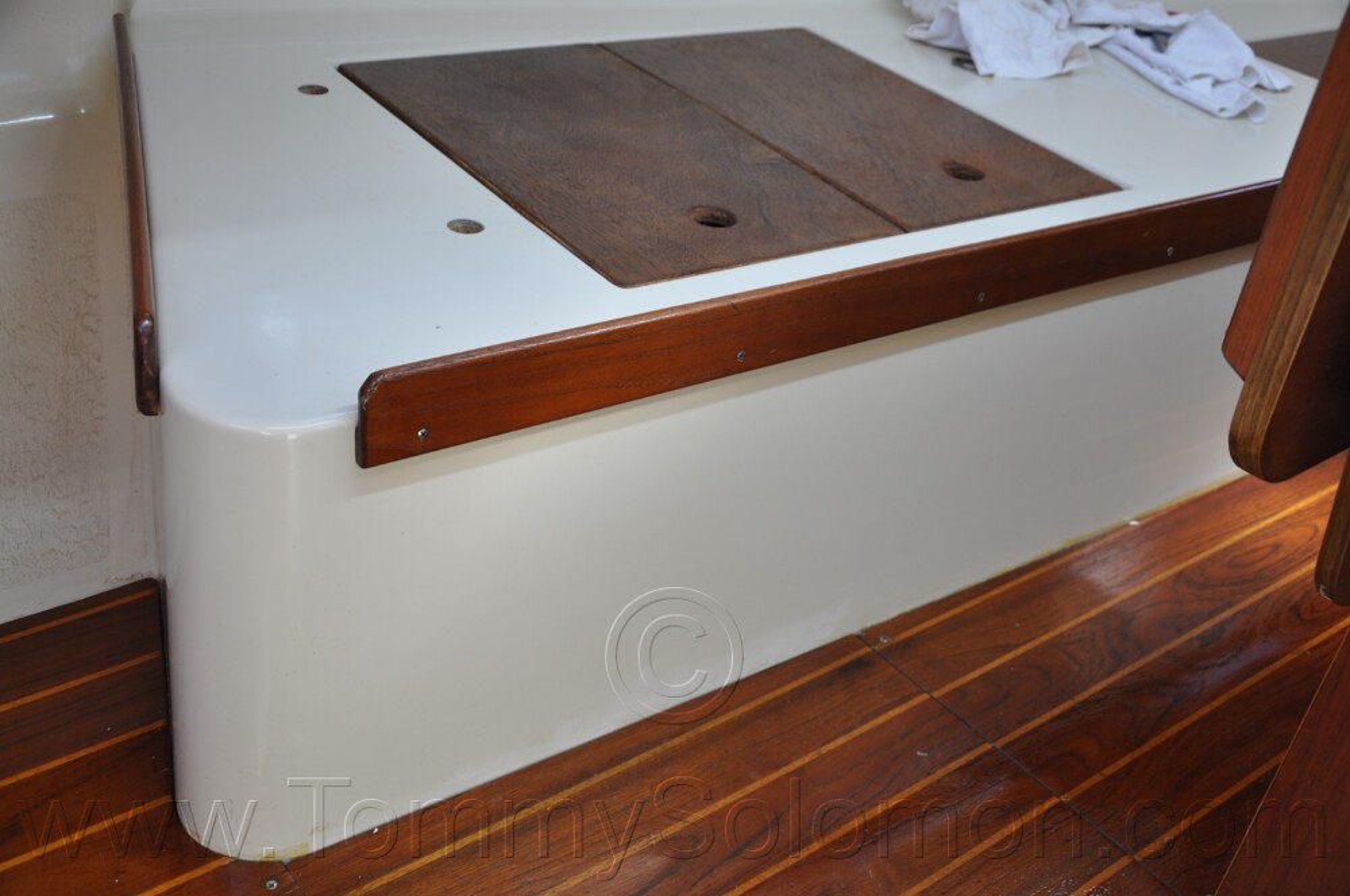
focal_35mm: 38
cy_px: 448
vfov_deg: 35.4
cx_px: 675
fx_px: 1404
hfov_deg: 51.3
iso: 400
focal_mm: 25
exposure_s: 1/100
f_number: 5
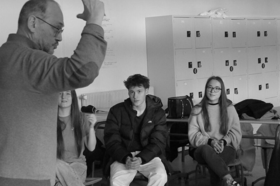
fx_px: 645
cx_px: 130
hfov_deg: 24.5
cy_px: 82
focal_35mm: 83
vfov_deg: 16.4
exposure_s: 1/125
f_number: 2.8
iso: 800
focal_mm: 12.5
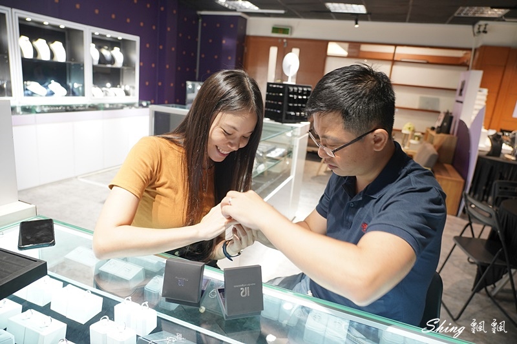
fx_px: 345
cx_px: 258
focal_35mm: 24
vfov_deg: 53.1
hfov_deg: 73.8
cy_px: 172
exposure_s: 1/30
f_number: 4
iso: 800
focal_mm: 24
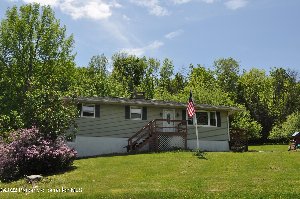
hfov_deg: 53.2
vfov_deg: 36.8
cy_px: 100
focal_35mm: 36
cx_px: 150
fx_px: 300
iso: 200
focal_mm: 24
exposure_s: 1/320
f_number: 9
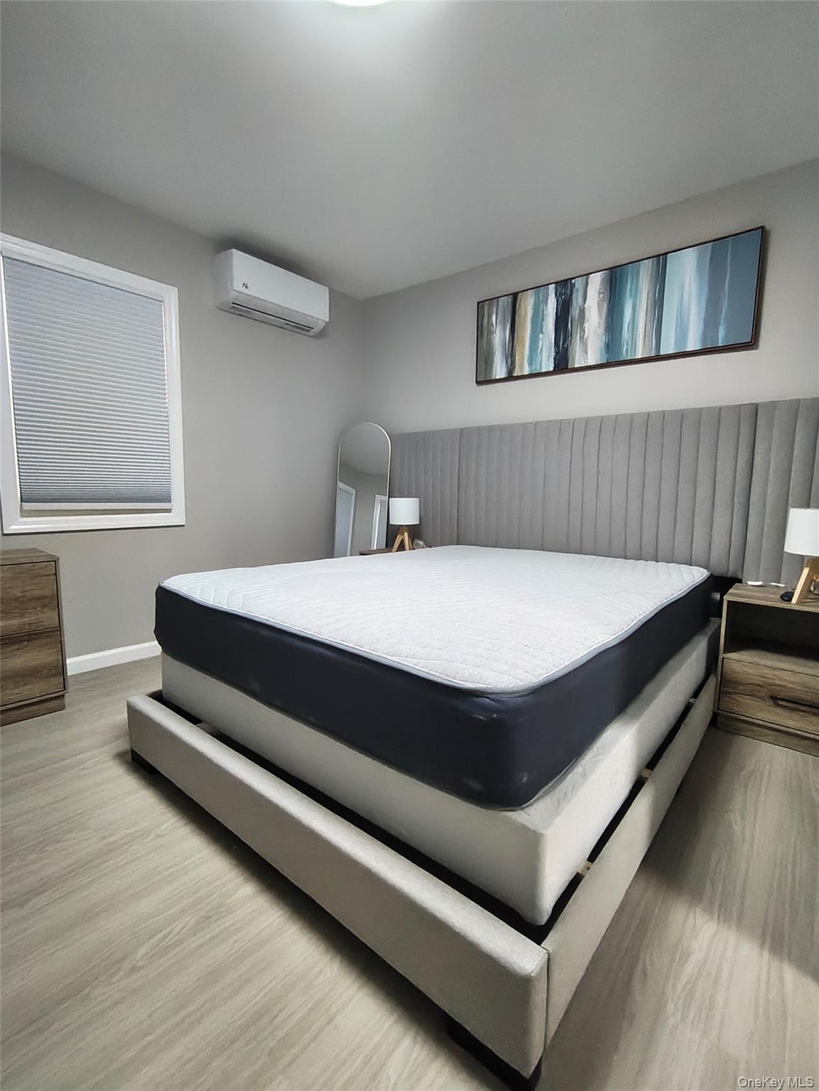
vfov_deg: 98.2
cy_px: 546
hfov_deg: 81.8
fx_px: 473
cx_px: 410
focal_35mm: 15
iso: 679
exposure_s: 1/50
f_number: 2.2
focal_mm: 1.64
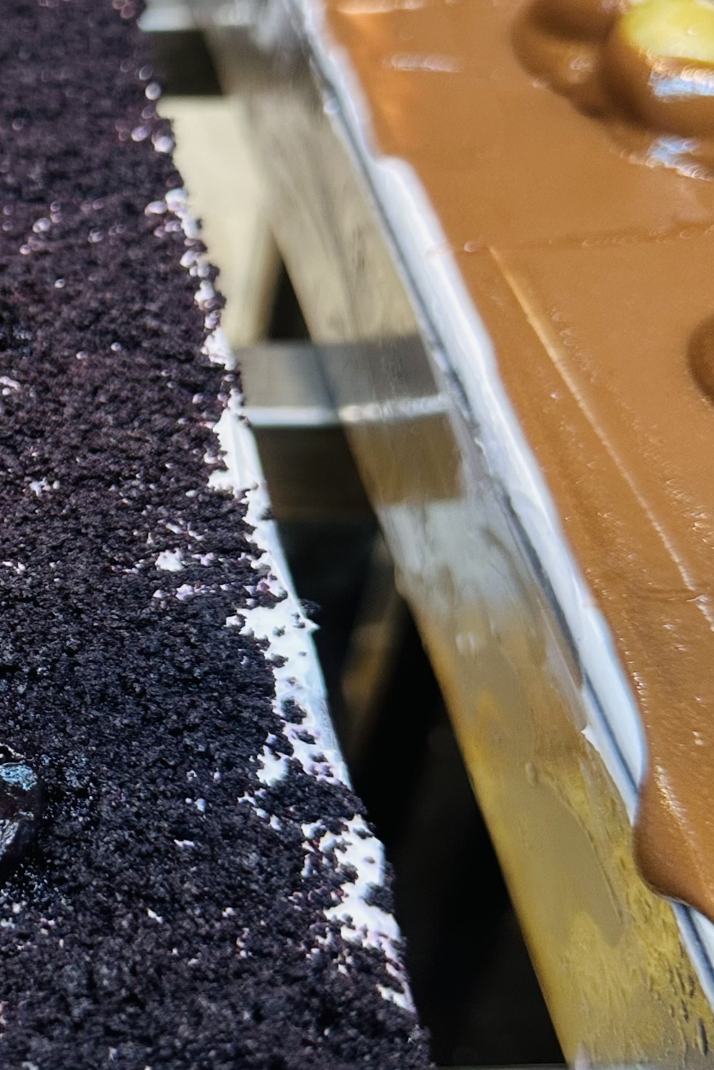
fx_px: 1725
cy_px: 471
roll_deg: -1.7
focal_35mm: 58
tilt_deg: -35.8
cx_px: -152
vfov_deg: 34.4
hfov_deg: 21.6
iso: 125
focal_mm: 6.86
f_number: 1.78
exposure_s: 1/100
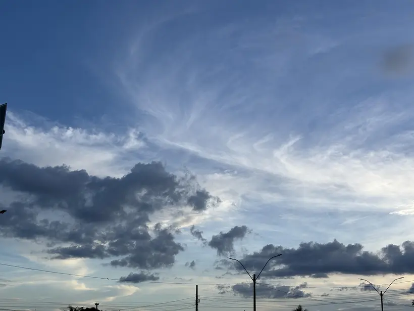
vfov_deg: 28.0
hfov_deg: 36.8
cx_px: 207
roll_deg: -0.9
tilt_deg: +16.0
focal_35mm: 52
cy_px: 156
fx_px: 622
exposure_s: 1/1876
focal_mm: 5.96
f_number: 1.6
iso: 40
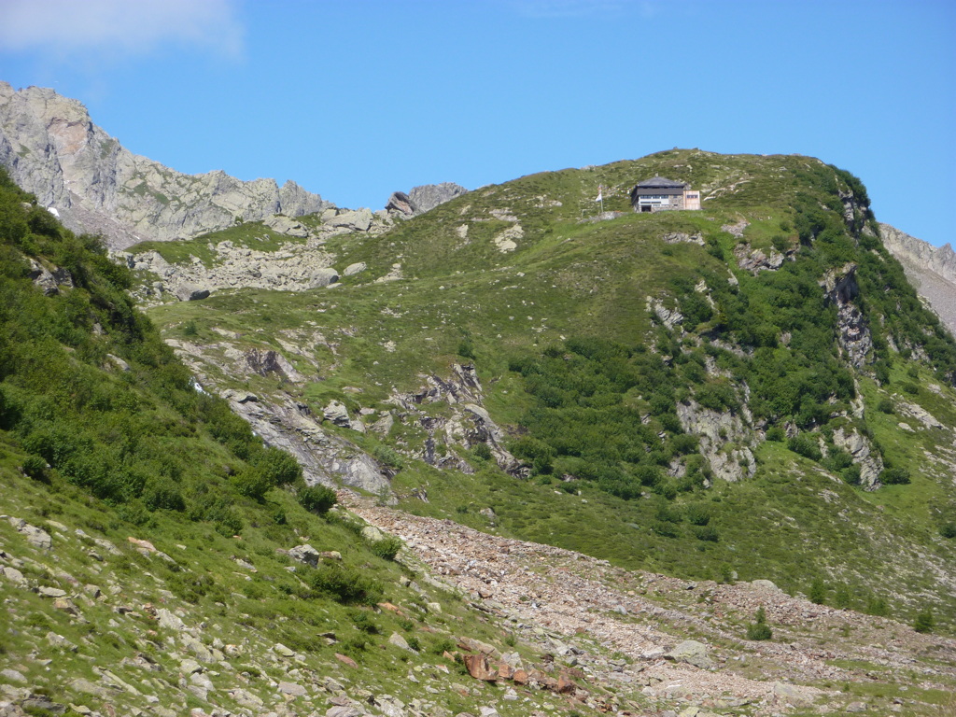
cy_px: 358
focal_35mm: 119
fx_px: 3286
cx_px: 478
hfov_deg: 16.6
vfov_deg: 12.5
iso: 80
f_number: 4.4
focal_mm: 19.5
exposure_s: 1/400
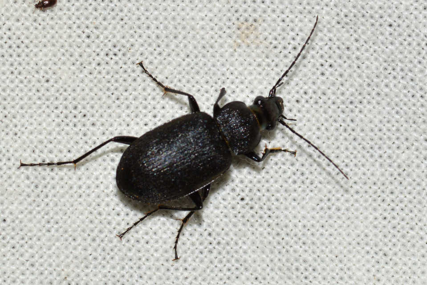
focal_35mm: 150
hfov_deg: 13.7
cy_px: 142
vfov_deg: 9.2
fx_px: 1780
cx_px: 214
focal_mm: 100
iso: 100
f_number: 20
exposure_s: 1/200
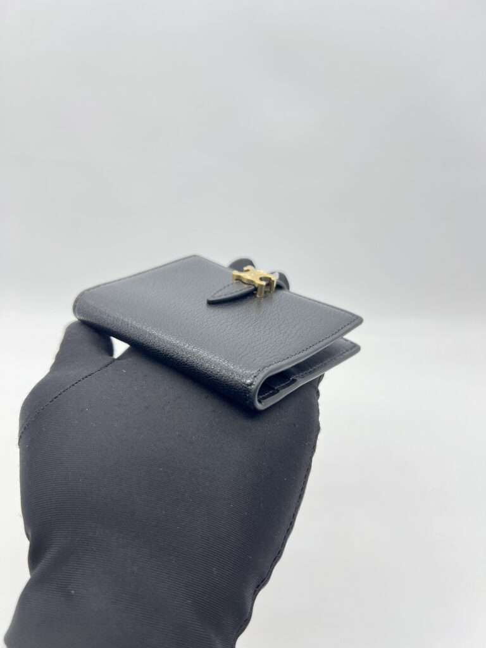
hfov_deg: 53.1
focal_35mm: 26
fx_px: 487
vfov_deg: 67.3
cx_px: 243
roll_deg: +0.8
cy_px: 324
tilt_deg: -32.9
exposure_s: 1/100
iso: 32
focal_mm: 5.7
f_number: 1.5
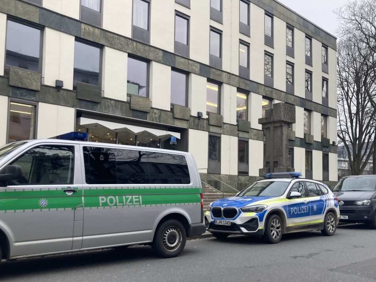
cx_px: 217
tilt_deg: +3.5
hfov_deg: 52.4
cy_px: 174
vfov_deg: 40.5
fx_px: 380
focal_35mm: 35
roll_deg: -1.2
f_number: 1.8
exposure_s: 1/121
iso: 40
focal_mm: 3.99
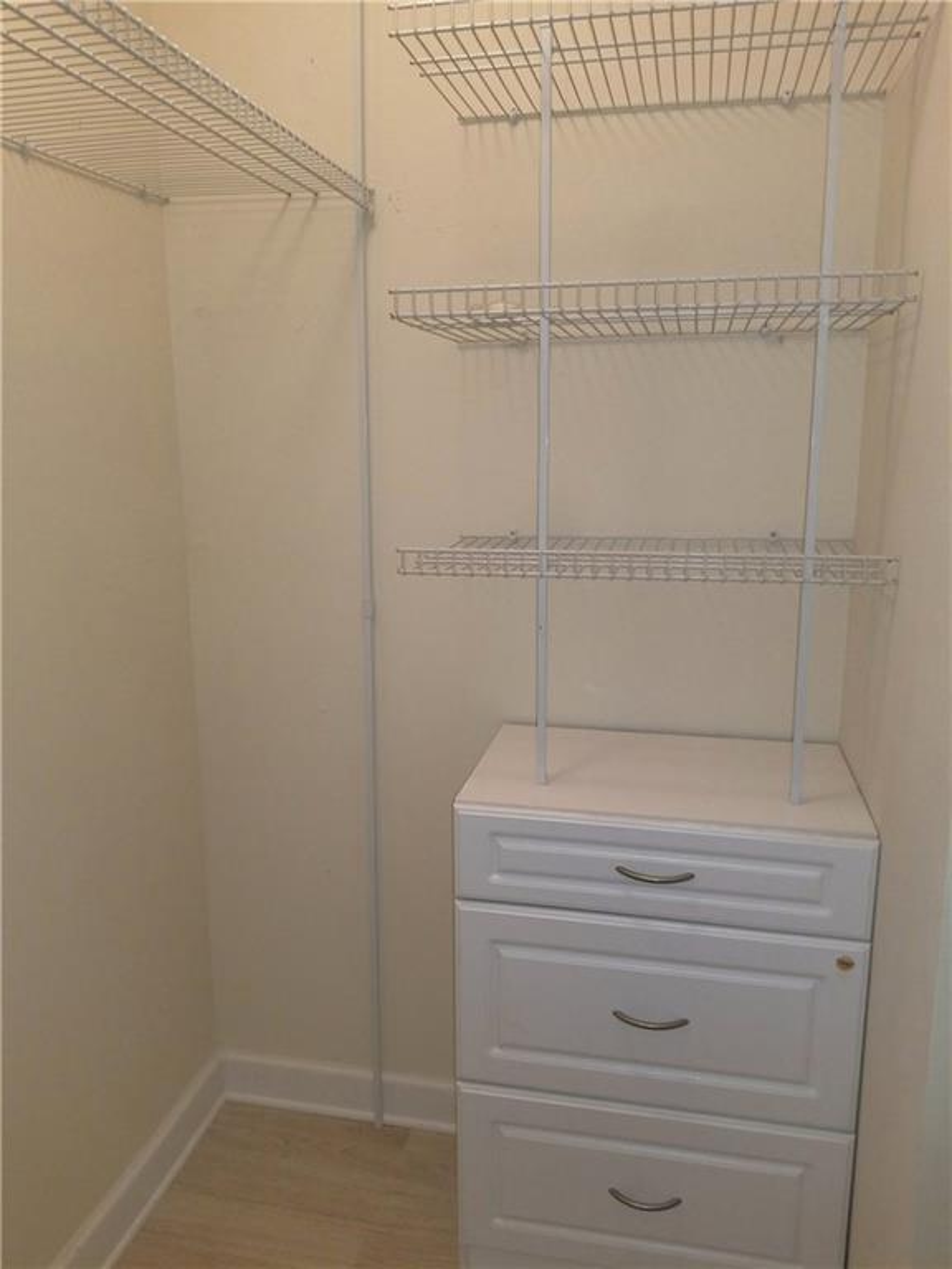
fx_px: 953
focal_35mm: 26
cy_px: 634
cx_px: 476
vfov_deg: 67.3
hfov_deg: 53.1
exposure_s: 1/60
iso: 64
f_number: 1.7
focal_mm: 4.25
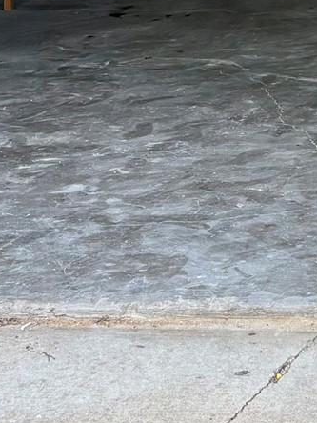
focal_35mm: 120
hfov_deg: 11.6
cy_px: -197
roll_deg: -0.1
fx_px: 1465
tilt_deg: +0.4
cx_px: 535
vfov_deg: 15.3
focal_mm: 5.96
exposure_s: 1/158
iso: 32
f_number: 1.6
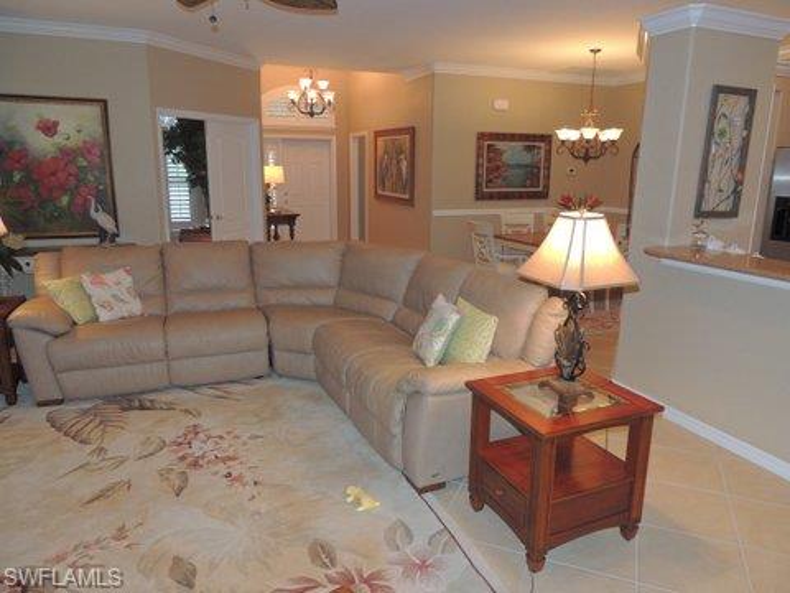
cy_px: 296
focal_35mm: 24
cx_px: 395
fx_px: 548
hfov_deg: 71.6
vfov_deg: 56.8
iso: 200
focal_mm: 4.3
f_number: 3
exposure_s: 1/30
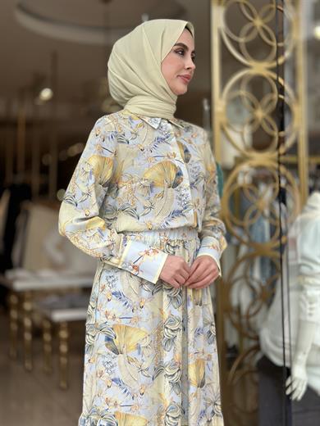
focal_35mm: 48
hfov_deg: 30.3
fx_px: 592
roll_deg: +0.2
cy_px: 213
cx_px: 160
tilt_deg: +1.5
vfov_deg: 39.7
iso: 80
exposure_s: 1/1639
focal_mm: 6.86
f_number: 1.78
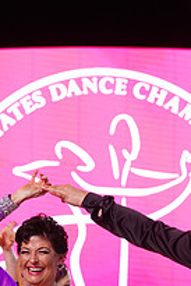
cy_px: 354
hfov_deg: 5.0
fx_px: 2177
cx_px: 137
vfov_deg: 7.4
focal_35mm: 274
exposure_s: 1/400
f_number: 4
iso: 1000
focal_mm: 97
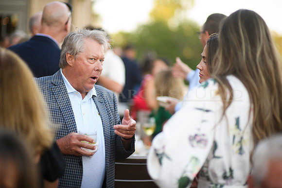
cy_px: 94
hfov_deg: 23.9
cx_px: 141
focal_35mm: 85
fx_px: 666
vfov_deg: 16.1
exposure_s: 1/125
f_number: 1.4
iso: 40
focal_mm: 85
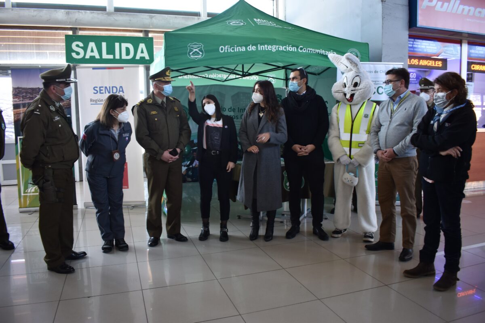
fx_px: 364
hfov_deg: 67.4
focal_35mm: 27
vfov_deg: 47.9
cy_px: 162
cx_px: 242
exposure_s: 1/60
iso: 500
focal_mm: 18
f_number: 3.5
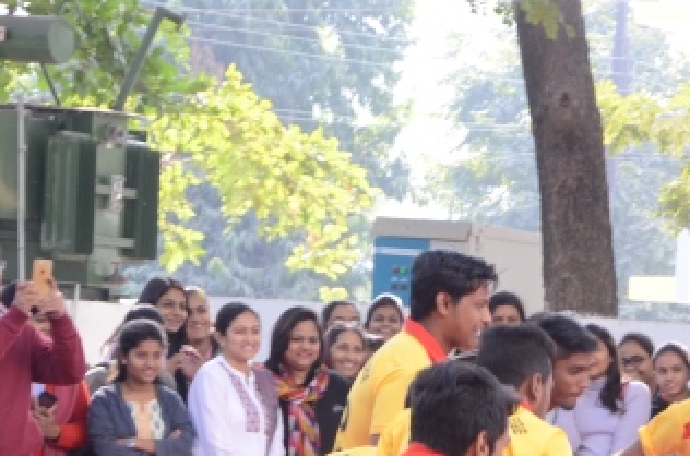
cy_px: 589
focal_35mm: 185
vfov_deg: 7.3
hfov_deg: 10.9
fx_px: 3537
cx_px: 819
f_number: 7.1
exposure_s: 1/125
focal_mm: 38
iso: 640
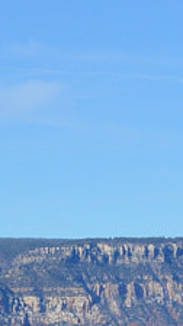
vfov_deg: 6.5
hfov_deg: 3.7
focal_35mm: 325
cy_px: 640
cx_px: 73
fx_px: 2801
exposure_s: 1/1600
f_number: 7.1
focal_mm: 29
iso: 400
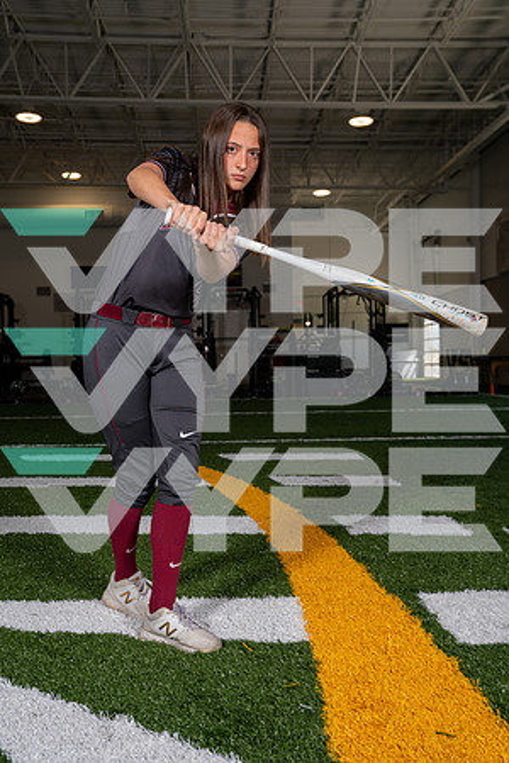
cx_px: 254
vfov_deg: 47.4
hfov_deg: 32.6
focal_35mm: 41
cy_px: 382
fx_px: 869
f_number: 5.6
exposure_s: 1/200
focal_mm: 41
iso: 200
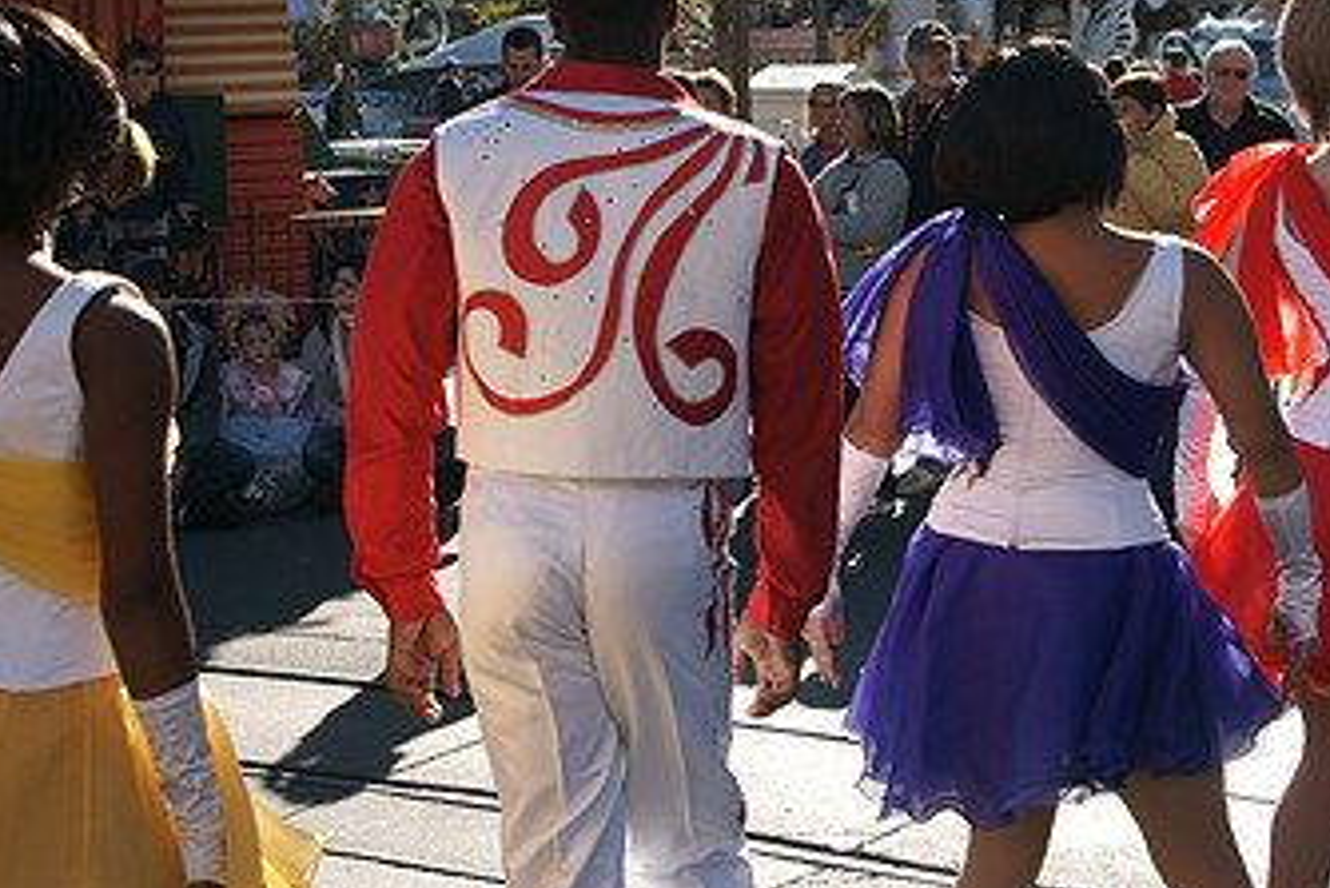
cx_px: 796
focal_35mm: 73
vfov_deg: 18.6
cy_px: 277
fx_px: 2698
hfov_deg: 27.6
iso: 100
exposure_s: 1/400
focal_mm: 28
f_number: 5
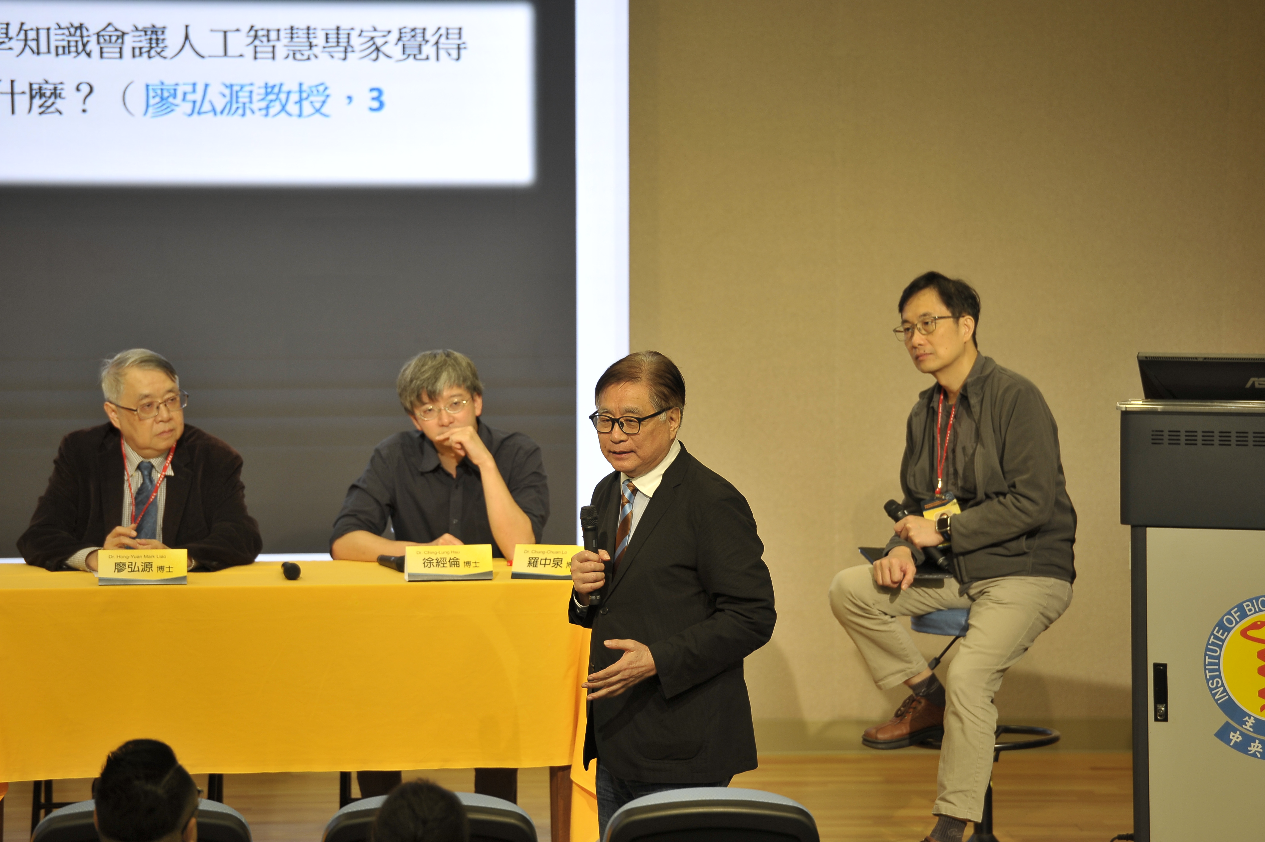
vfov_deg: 6.9
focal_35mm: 200
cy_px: 421
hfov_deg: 10.3
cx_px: 632
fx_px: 7023
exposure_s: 1/80
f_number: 3.5
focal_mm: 200
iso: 500
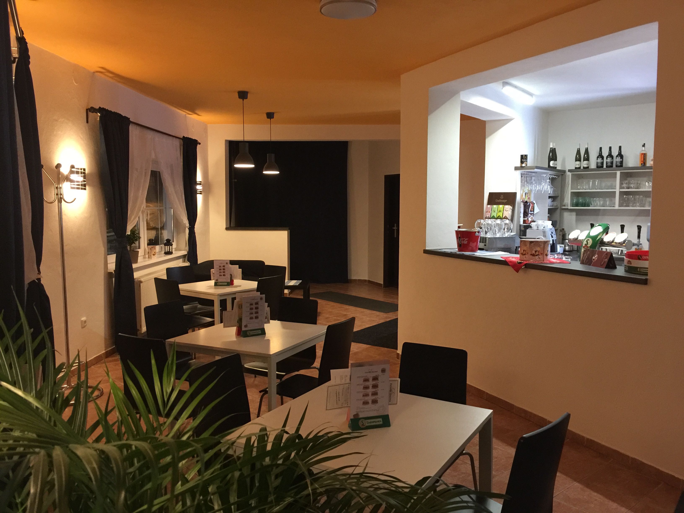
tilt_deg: -5.4
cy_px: 256
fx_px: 573
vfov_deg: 48.2
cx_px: 342
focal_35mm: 29
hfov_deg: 61.7
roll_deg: -0.5
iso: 125
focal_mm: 4.15
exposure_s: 1/8
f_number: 2.2
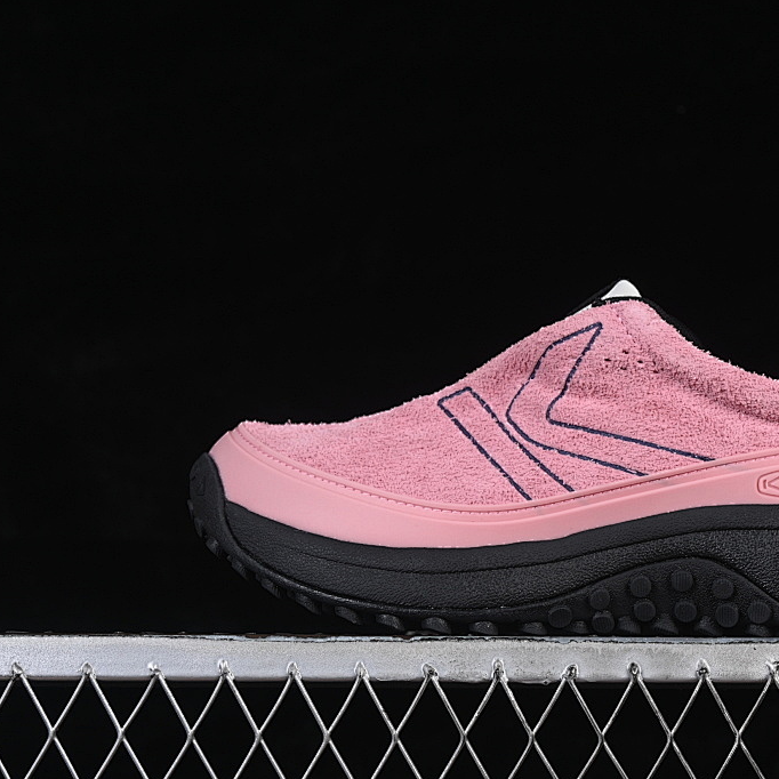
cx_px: 583
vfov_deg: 17.2
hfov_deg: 17.1
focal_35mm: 101
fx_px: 2572
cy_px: 379
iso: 160
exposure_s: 1/80
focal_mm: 50
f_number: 8
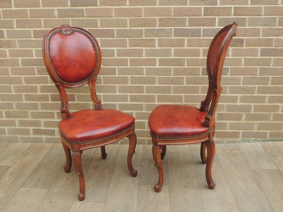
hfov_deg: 55.4
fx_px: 270
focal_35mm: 33
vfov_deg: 42.9
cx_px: 142
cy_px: 106
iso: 100
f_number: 3.2
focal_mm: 5.8
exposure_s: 1/160
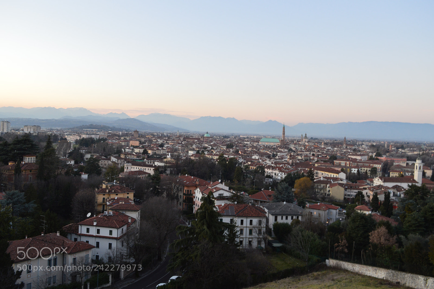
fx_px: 325
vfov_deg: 47.9
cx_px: 217
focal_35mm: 27
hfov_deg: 67.4
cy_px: 144
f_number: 7.1
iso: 400
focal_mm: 18
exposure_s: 1/25
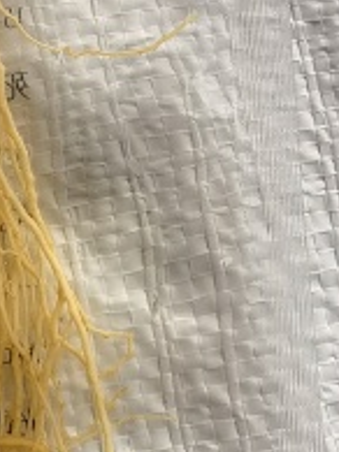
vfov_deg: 12.3
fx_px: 1935
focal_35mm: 148
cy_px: -342
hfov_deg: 9.5
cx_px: -304
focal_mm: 5.54
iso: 160
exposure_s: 1/300
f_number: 1.8
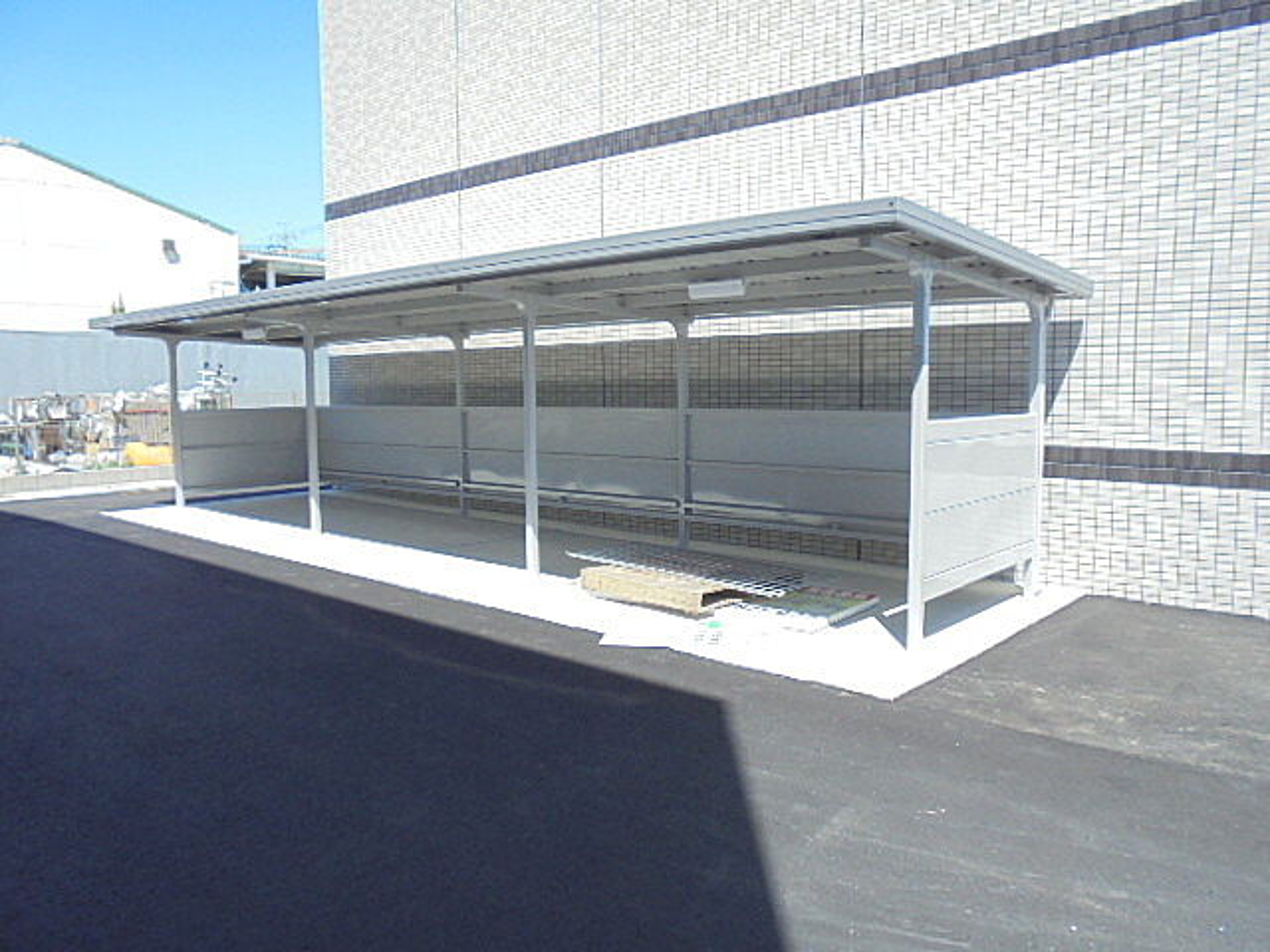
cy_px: 476
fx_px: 954
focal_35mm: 26
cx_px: 635
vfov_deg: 53.1
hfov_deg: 67.3
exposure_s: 1/500
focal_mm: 4.6
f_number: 3.5
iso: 100
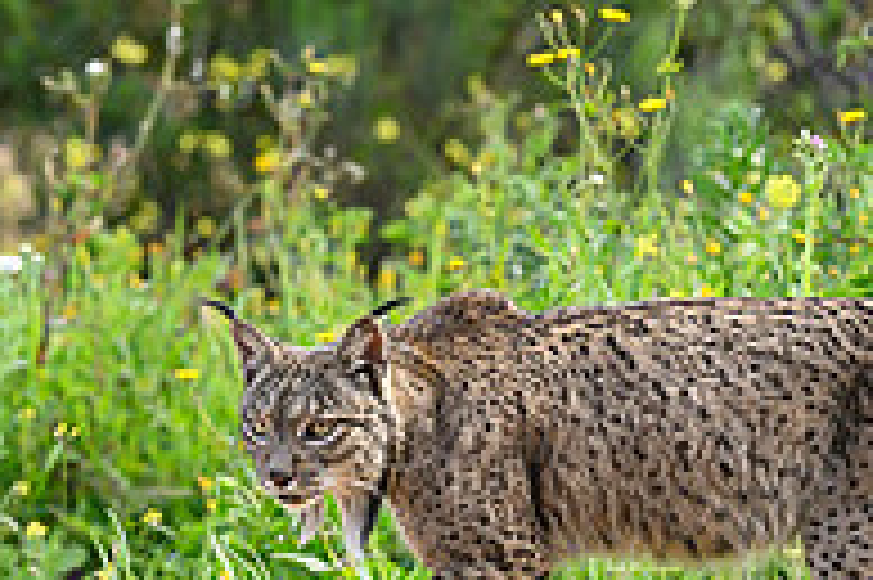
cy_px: 348
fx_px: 18390
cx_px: 273
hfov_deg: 2.7
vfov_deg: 1.8
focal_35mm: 759
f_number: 5
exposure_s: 1/1600
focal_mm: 230
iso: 640
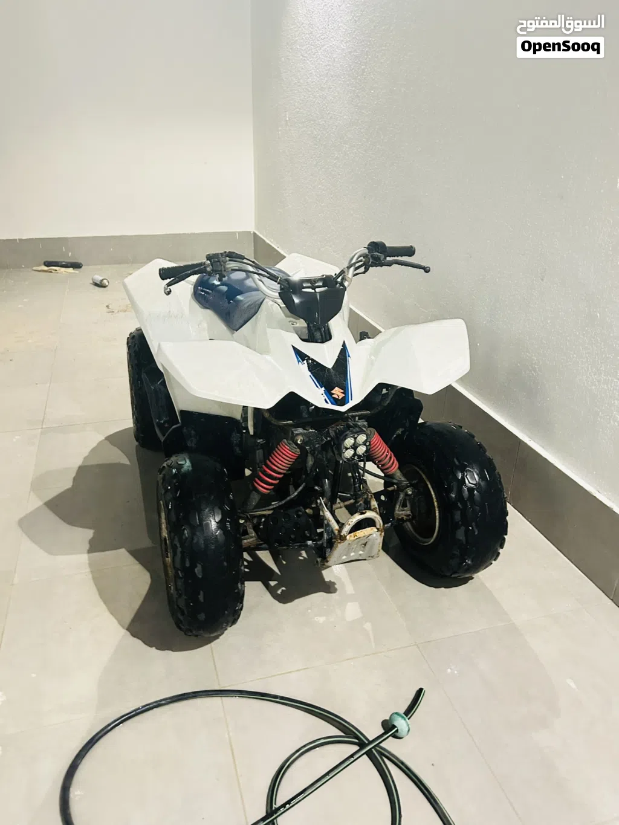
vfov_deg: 67.3
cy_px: 412
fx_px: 620
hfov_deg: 53.1
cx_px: 310
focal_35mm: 26
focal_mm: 5.7
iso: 1000
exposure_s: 1/25
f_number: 1.5
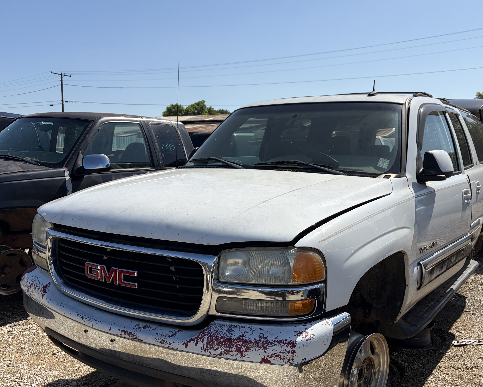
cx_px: 271
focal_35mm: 33
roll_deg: -2.4
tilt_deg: -7.0
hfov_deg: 54.1
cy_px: 224
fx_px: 472
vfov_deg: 44.4
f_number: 1.6
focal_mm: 5.96
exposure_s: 1/6329
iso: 64
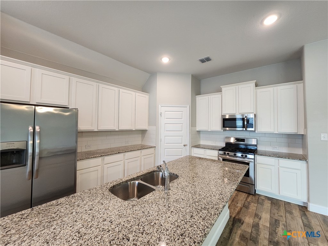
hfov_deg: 106.2
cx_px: 164
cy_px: 123
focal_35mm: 13
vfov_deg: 89.9
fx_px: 123
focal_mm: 2.2
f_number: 2.2
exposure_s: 1/60
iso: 320
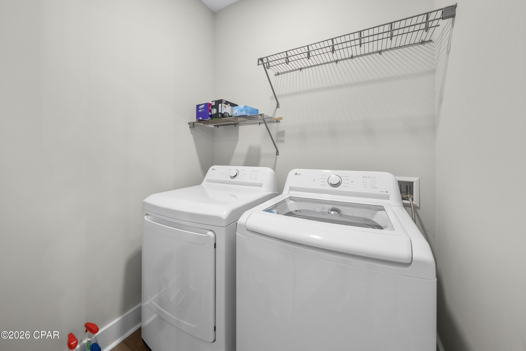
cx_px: 263
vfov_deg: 90.1
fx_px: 175
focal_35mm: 12
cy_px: 176
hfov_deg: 112.6
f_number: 7.1
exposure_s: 1/8
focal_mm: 12
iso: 800
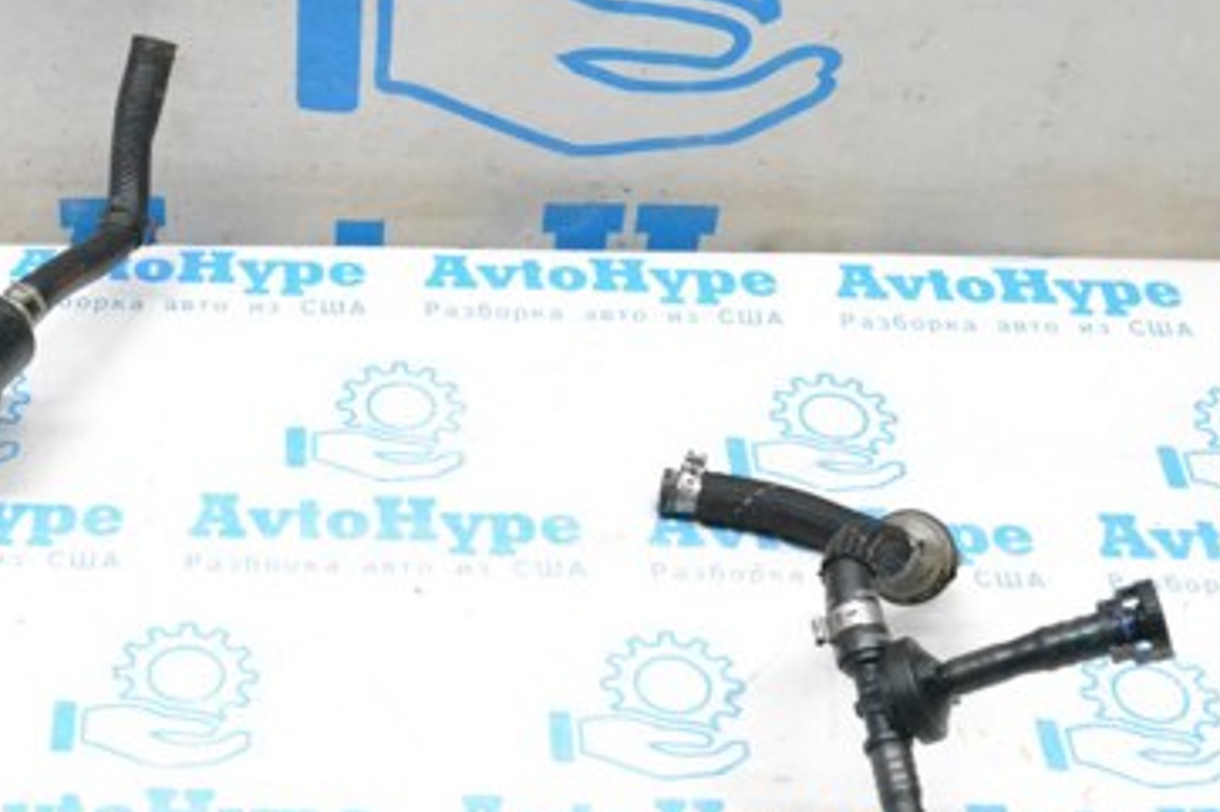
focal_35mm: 69
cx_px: 300
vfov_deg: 19.5
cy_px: 637
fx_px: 2337
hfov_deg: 28.8
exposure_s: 1/125
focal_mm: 26
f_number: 10
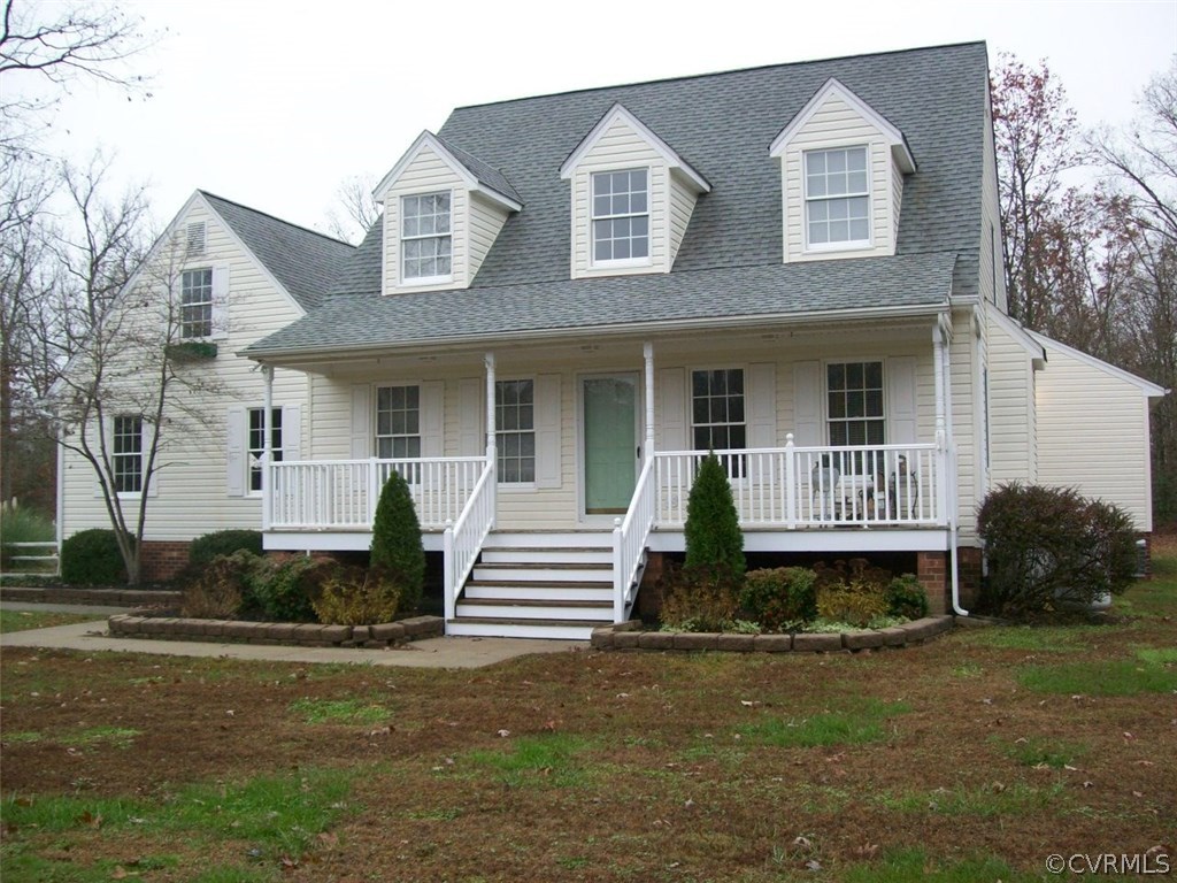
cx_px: 588
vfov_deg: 39.7
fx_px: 1224
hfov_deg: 51.4
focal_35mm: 36
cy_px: 442
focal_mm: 6
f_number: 2.7
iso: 80
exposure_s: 1/87.9
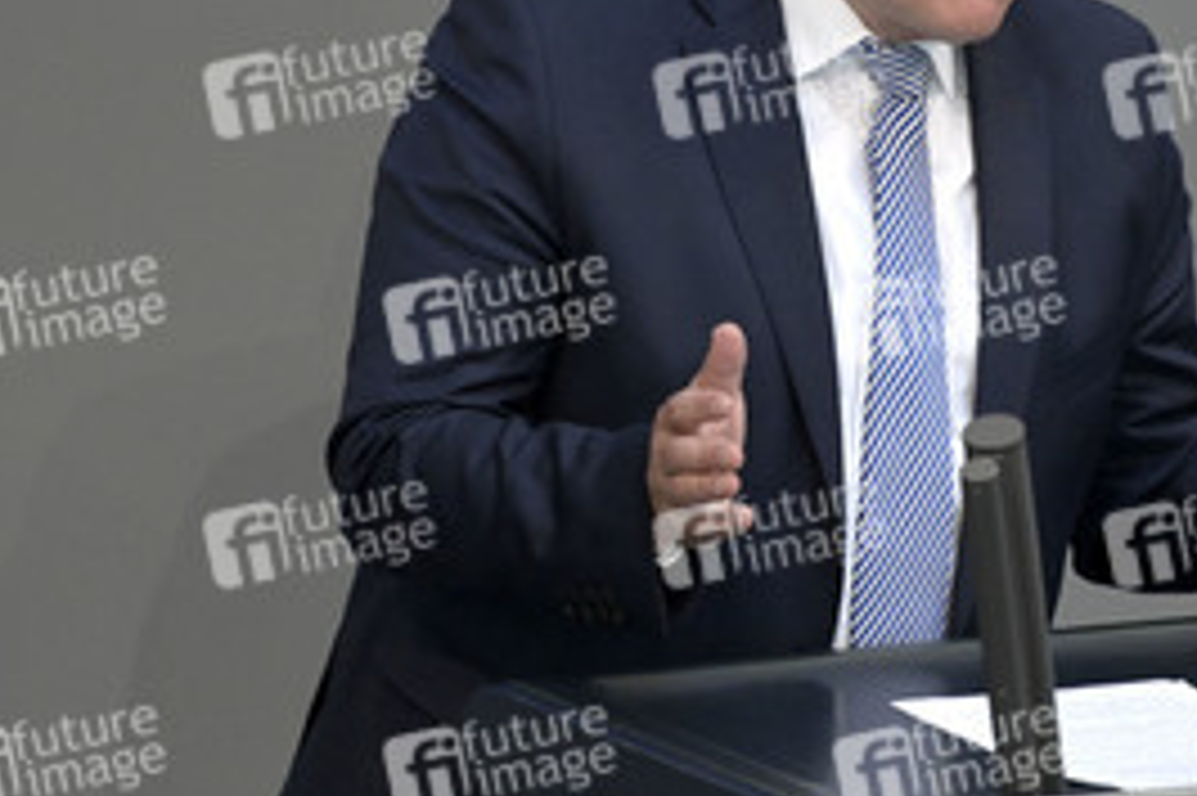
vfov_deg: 2.0
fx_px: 23127
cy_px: 198
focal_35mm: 696
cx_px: 830
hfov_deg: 3.0
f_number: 5.6
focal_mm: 410
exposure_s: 1/500
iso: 8000
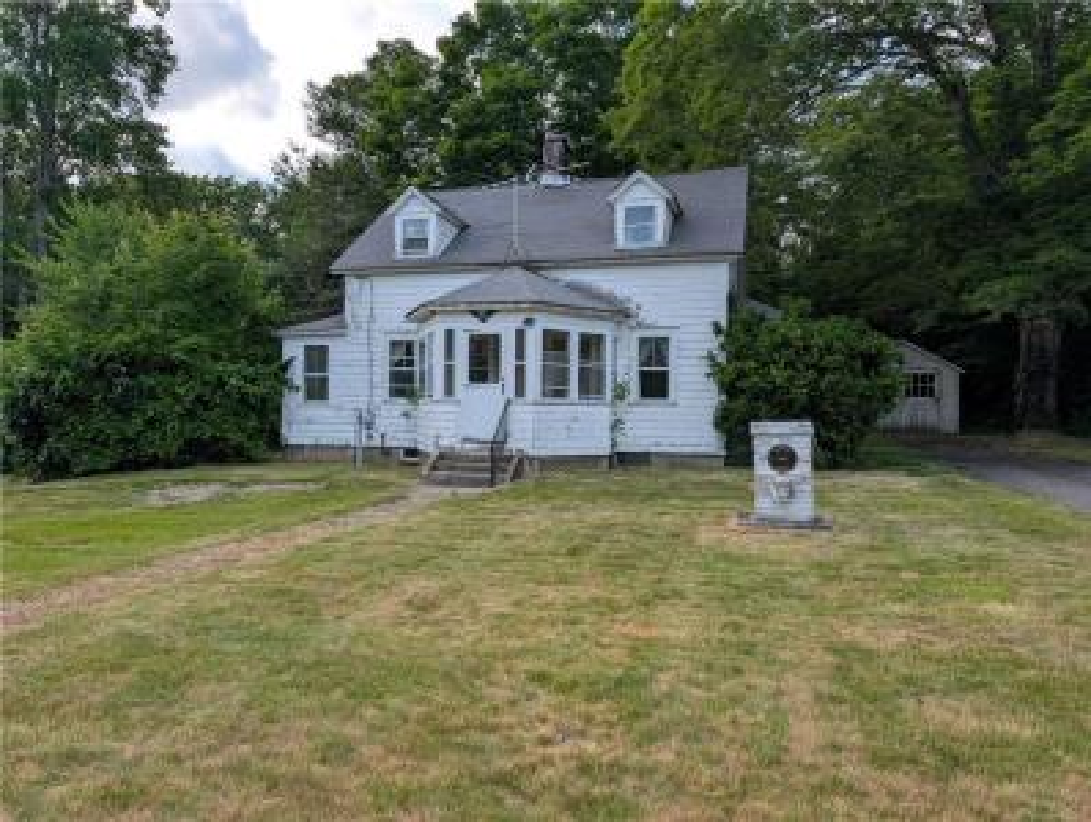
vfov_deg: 57.0
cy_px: 411
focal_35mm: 24
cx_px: 546
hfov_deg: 71.5
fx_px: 758
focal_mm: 6.9
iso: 33
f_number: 1.68
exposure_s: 1/1111
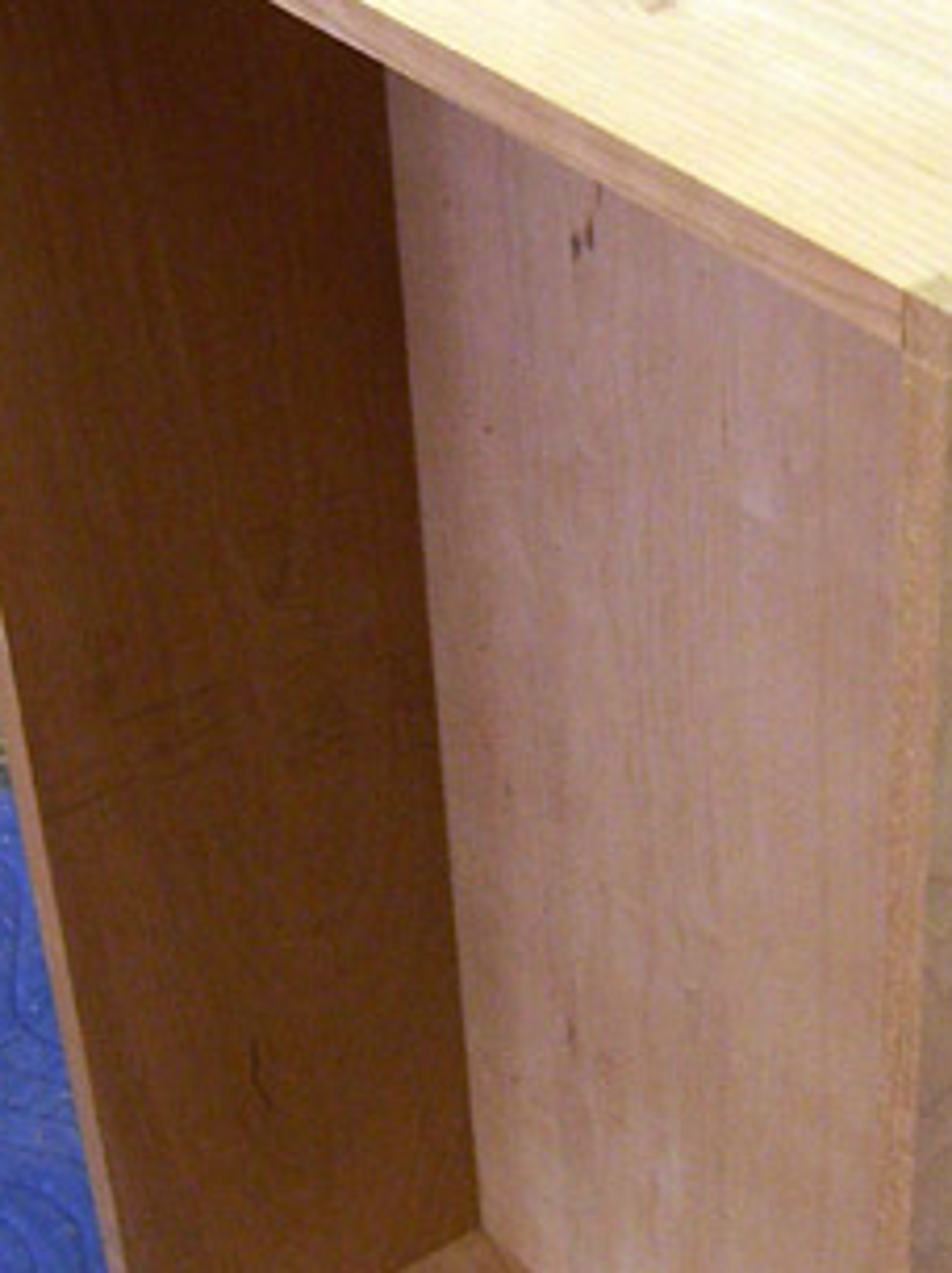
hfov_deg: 18.7
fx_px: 2866
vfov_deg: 25.0
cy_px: 751
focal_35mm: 78
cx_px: 701
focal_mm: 5.5
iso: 140
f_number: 3.4
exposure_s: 1/20
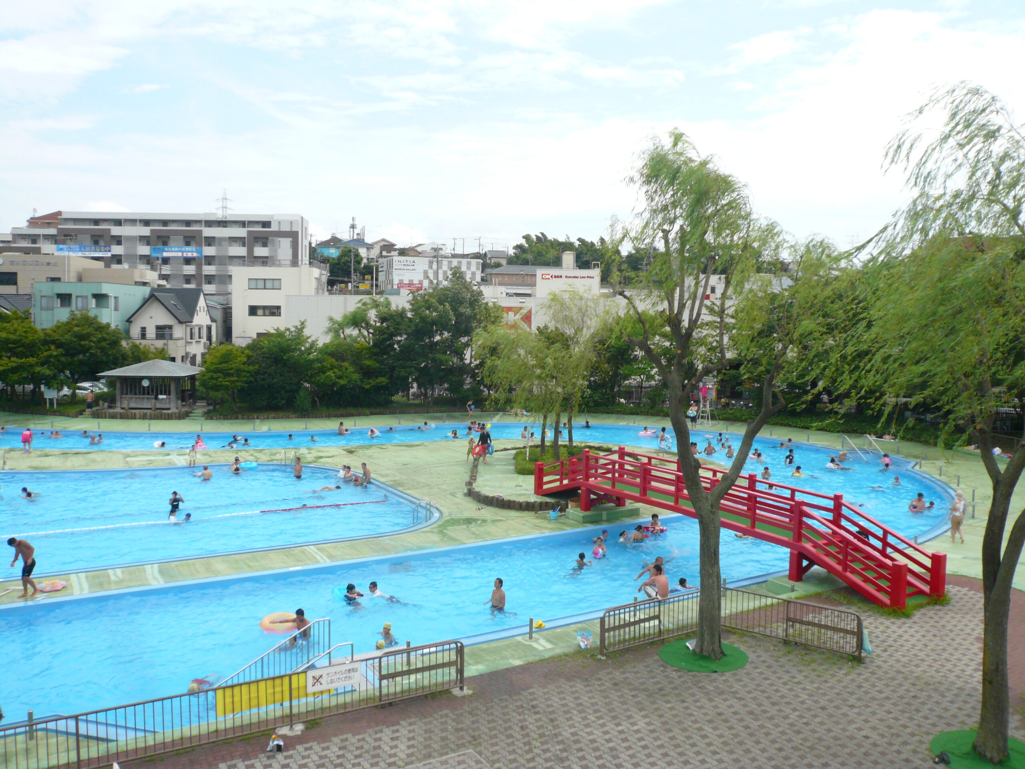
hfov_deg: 63.4
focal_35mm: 28
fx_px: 829
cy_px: 384
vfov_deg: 49.7
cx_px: 512
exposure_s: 1/200
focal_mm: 4.6
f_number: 8
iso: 100
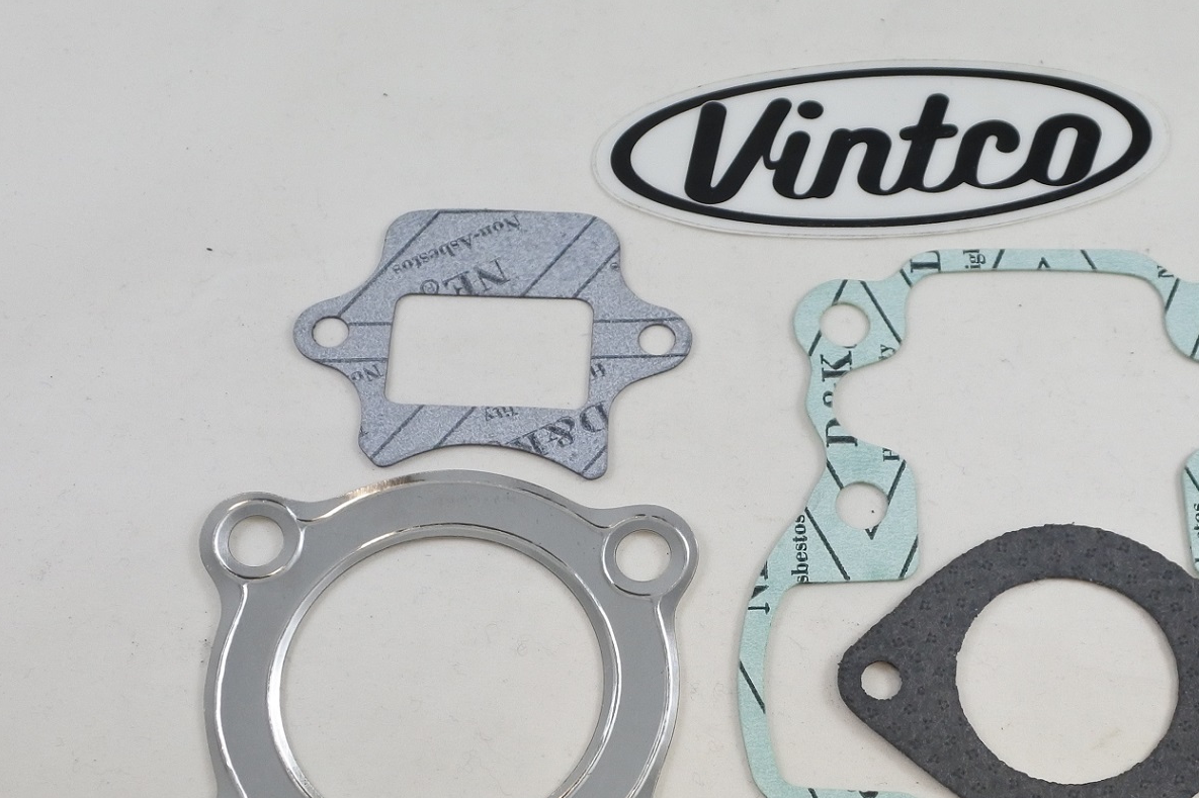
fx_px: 1764
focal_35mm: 53
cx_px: 779
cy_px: 521
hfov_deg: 37.2
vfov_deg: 25.4
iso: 400
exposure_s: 1/200
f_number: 4
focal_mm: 13.4
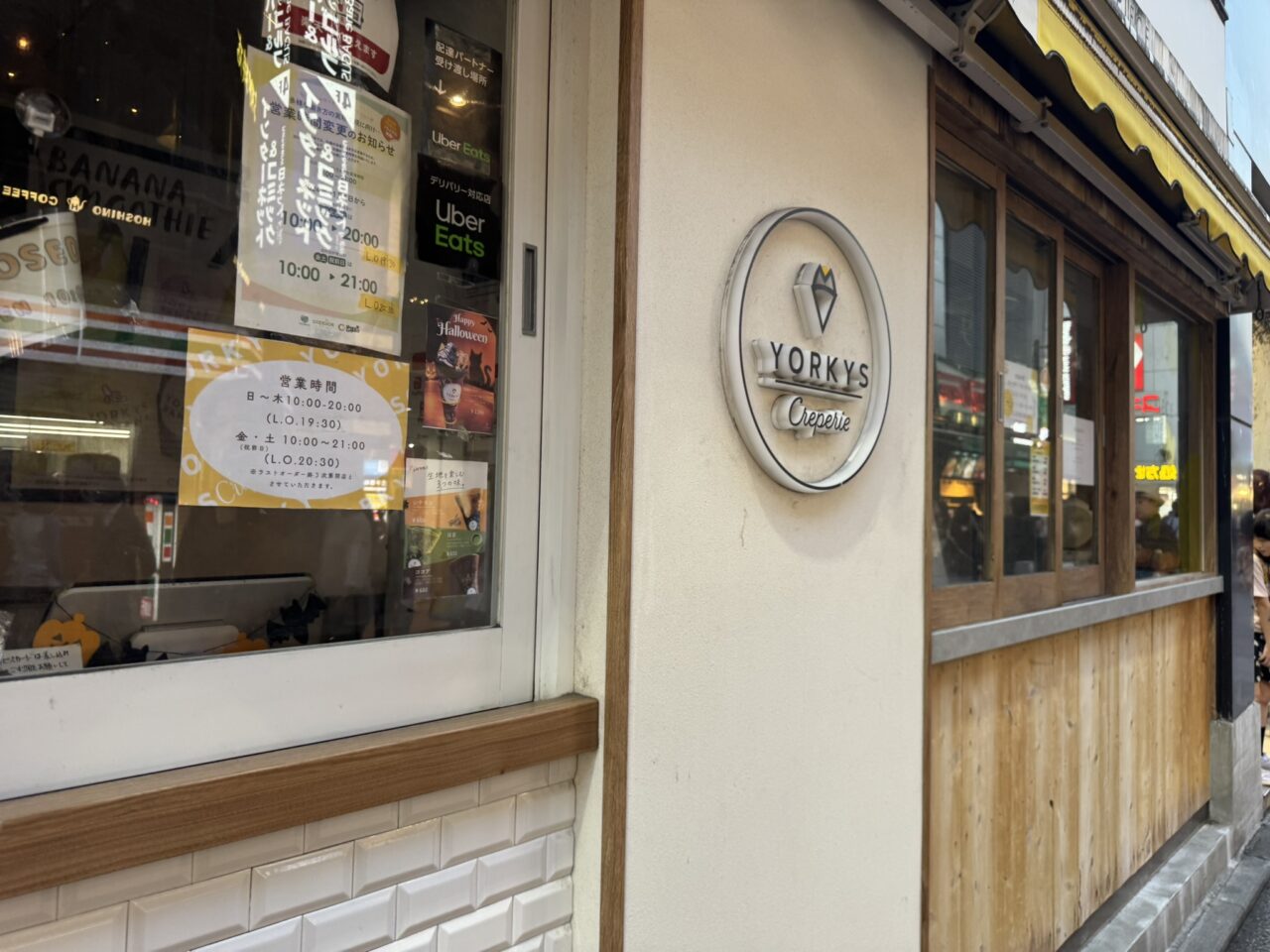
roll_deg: +0.4
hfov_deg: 71.6
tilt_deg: +3.5
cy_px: 476
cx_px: 635
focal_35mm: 24
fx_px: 881
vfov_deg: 56.8
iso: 125
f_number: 1.78
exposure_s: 1/50
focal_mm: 6.76
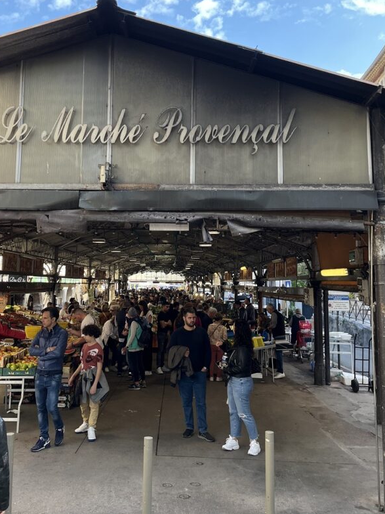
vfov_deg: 53.8
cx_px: 160
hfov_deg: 41.6
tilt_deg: +6.9
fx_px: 504
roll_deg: +0.3
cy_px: 219
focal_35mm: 34
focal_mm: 5.1
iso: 50
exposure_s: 1/351
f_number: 1.6
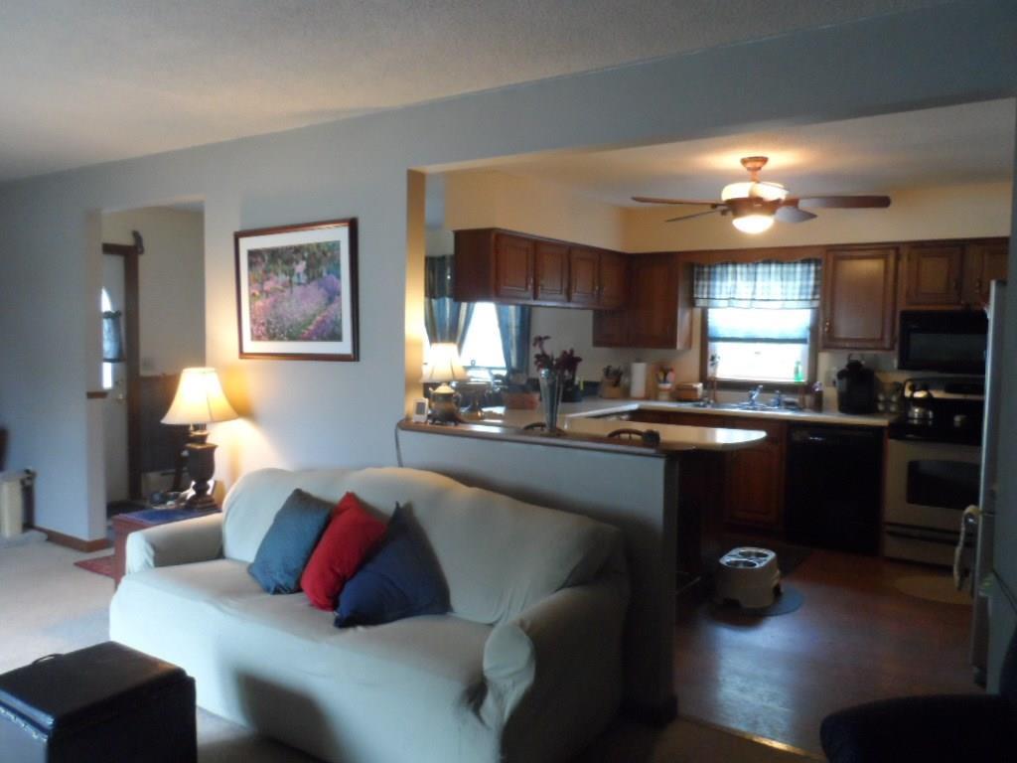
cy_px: 382
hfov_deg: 67.3
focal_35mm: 26
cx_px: 508
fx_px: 764
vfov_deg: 53.1
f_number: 3.2
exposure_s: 1/30
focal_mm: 4.3
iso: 480
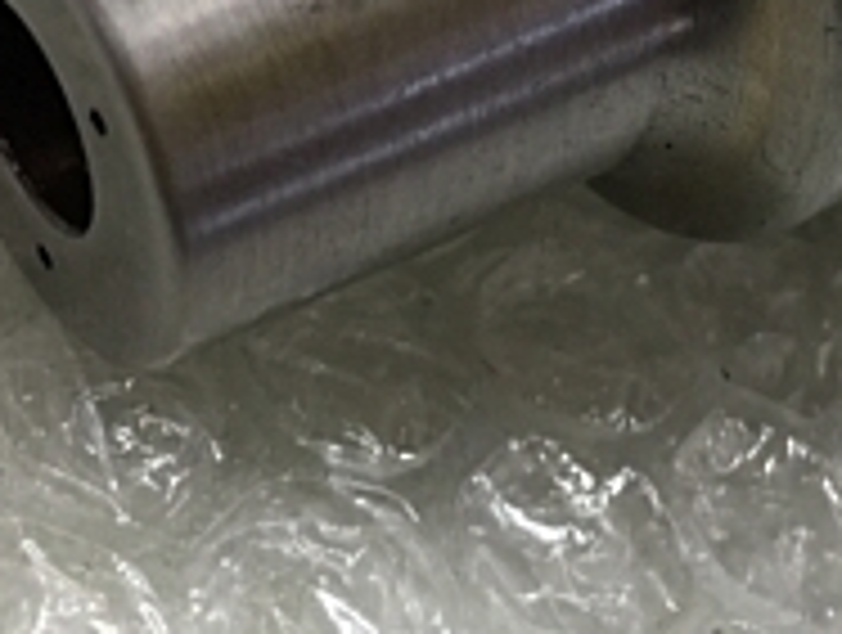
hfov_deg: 19.6
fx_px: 2413
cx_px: 671
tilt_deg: -33.2
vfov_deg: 14.4
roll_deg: -43.1
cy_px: -157
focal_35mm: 99
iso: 32
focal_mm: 4.15
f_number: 2.2
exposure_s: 1/100
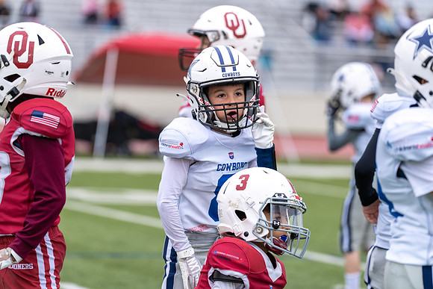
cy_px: 144
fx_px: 2406
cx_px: 216
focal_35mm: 200
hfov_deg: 10.3
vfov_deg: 6.9
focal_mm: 200
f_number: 3.5
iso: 250
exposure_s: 1/1250
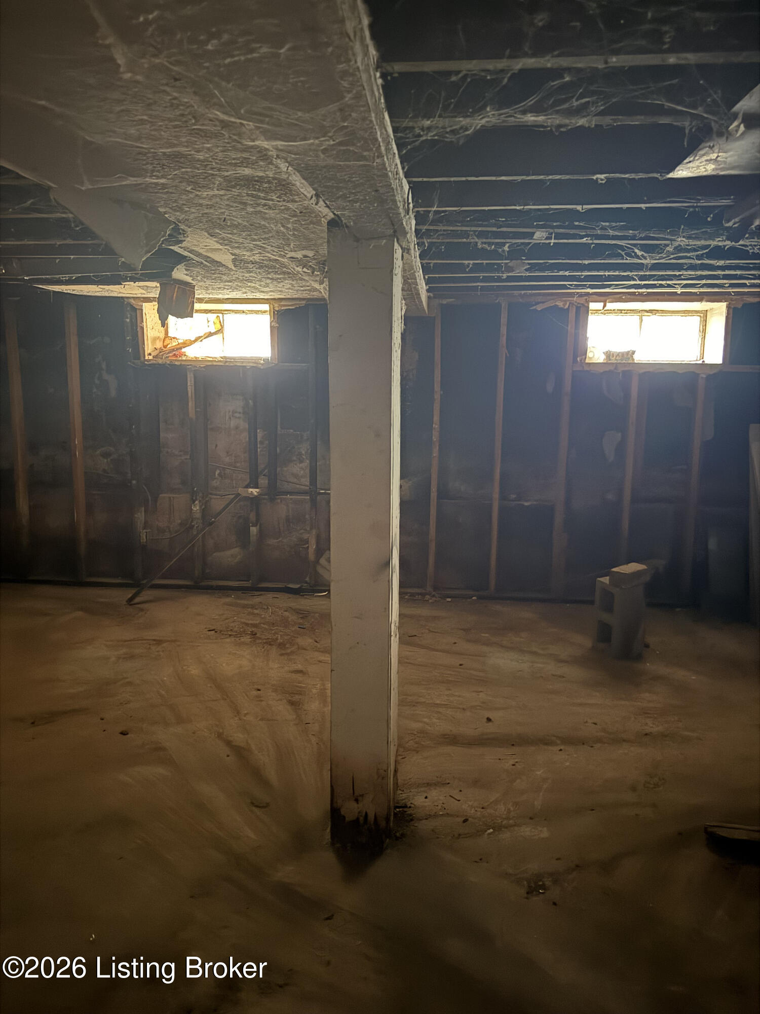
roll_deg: -1.0
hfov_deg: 56.8
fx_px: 703
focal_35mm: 24
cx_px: 380
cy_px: 507
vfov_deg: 71.6
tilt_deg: -8.9
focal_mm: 6.76
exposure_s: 1/9
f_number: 1.78
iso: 2500
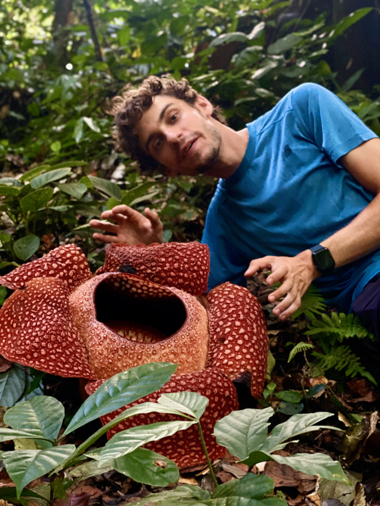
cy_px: 253
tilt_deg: +11.1
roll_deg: -4.8
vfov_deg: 36.8
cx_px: 190
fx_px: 761
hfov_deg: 28.0
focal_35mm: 52
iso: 400
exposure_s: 1/37
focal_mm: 6
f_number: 2
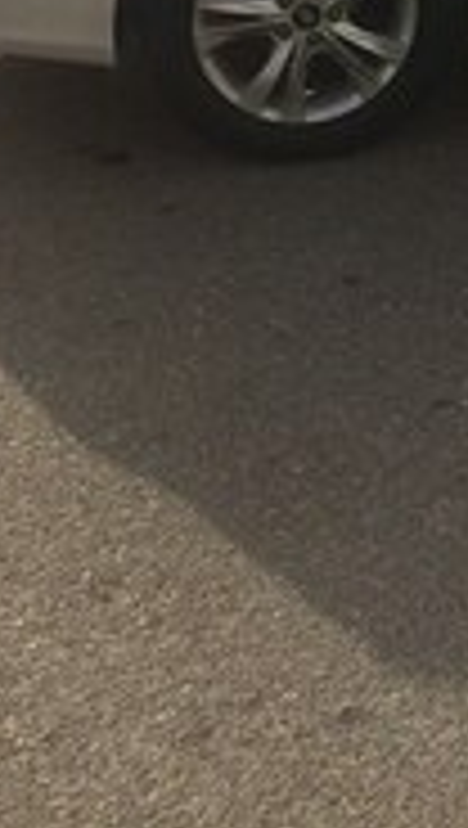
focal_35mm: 85
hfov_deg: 13.4
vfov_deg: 22.3
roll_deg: +0.0
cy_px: -252
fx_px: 1868
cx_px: 711
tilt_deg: -9.8
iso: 32
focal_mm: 4.15
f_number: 2.2
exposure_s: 1/2740
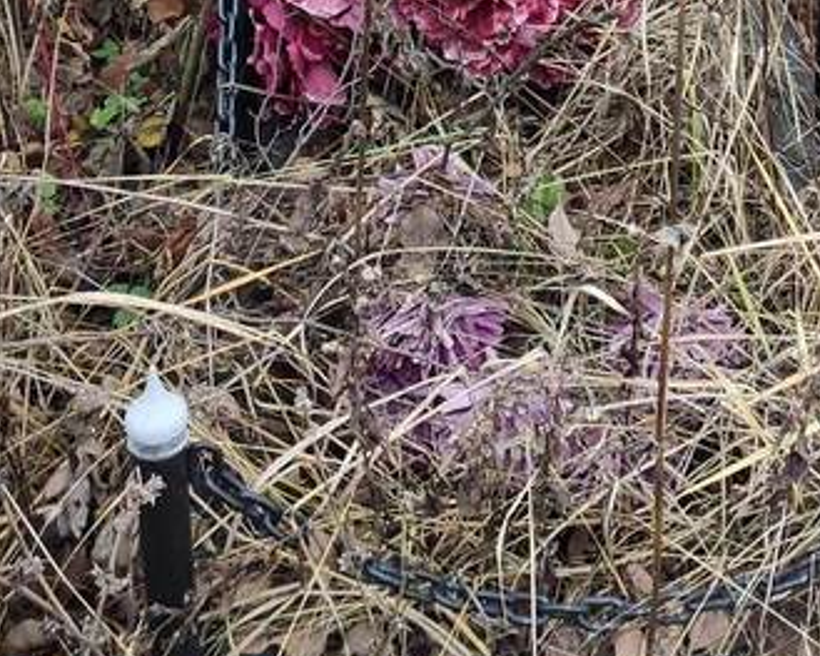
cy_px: -264
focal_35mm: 79
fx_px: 1917
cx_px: 588
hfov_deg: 24.0
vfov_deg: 17.8
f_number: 1.75
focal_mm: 4.77
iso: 211
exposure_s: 1/100
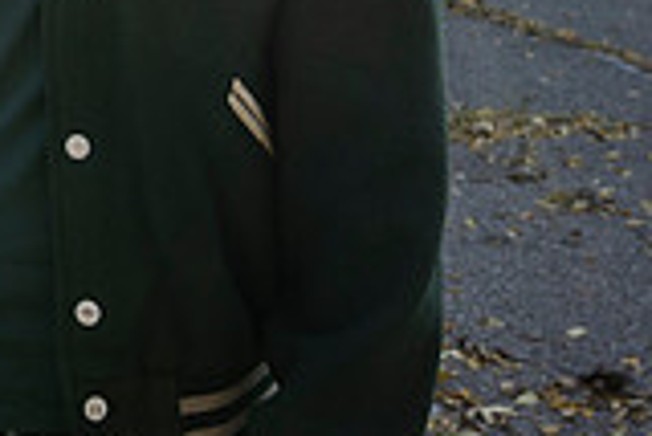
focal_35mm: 87
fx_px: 1577
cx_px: -240
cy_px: -316
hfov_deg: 20.8
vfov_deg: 14.2
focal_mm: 24
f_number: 4
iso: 125
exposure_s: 1/500
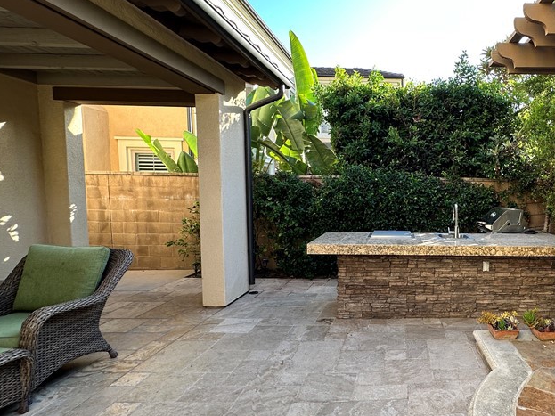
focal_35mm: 23
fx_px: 369
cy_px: 224
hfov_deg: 69.0
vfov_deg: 58.8
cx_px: 417
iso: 40
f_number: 2.2
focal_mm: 2.22
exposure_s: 1/126
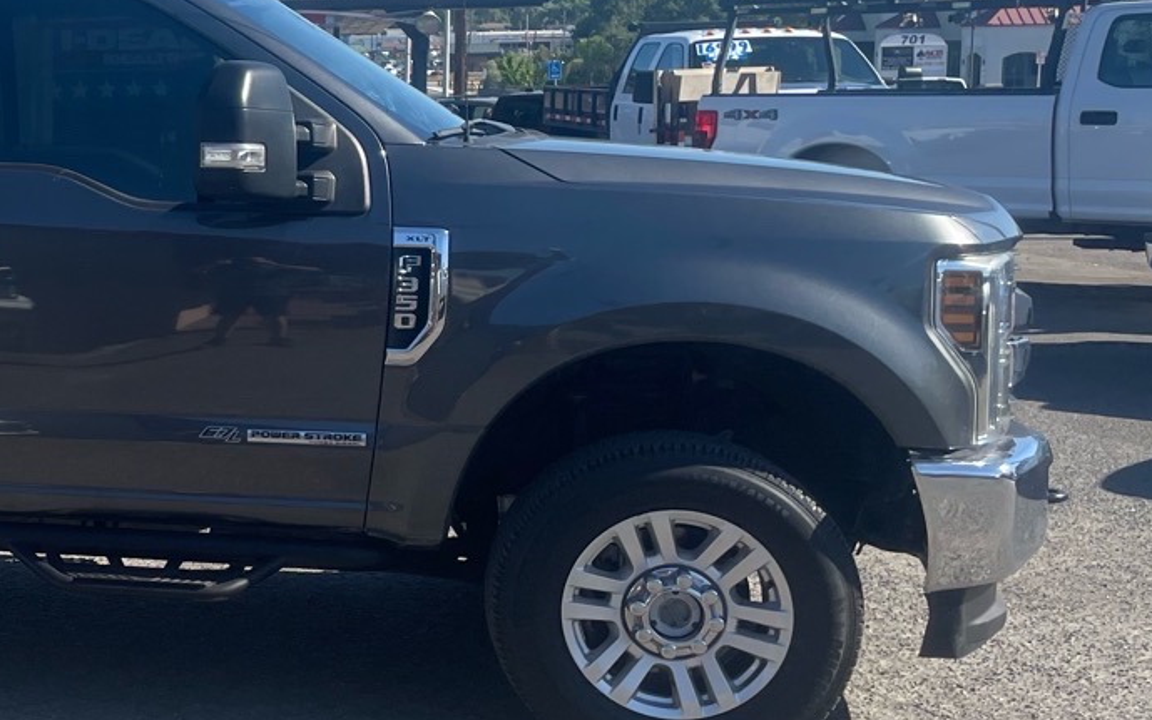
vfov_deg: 20.3
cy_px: 284
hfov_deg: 28.7
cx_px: -149
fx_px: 2010
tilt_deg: -5.2
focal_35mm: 64
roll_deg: +0.5
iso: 32
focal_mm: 4.2
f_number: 1.6
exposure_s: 1/2398
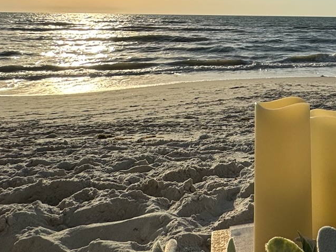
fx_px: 437
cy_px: 1
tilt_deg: +1.3
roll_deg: -1.5
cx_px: 367
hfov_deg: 36.0
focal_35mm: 45
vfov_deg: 30.0
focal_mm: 2.22
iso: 32
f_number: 2.2
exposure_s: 1/4630
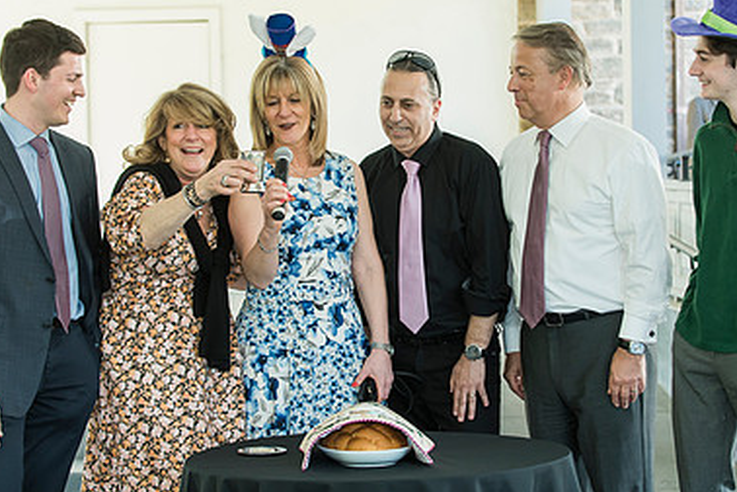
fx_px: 2334
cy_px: 242
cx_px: 404
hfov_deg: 17.9
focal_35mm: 114
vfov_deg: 12.0
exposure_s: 1/125
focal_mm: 70
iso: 640
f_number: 4
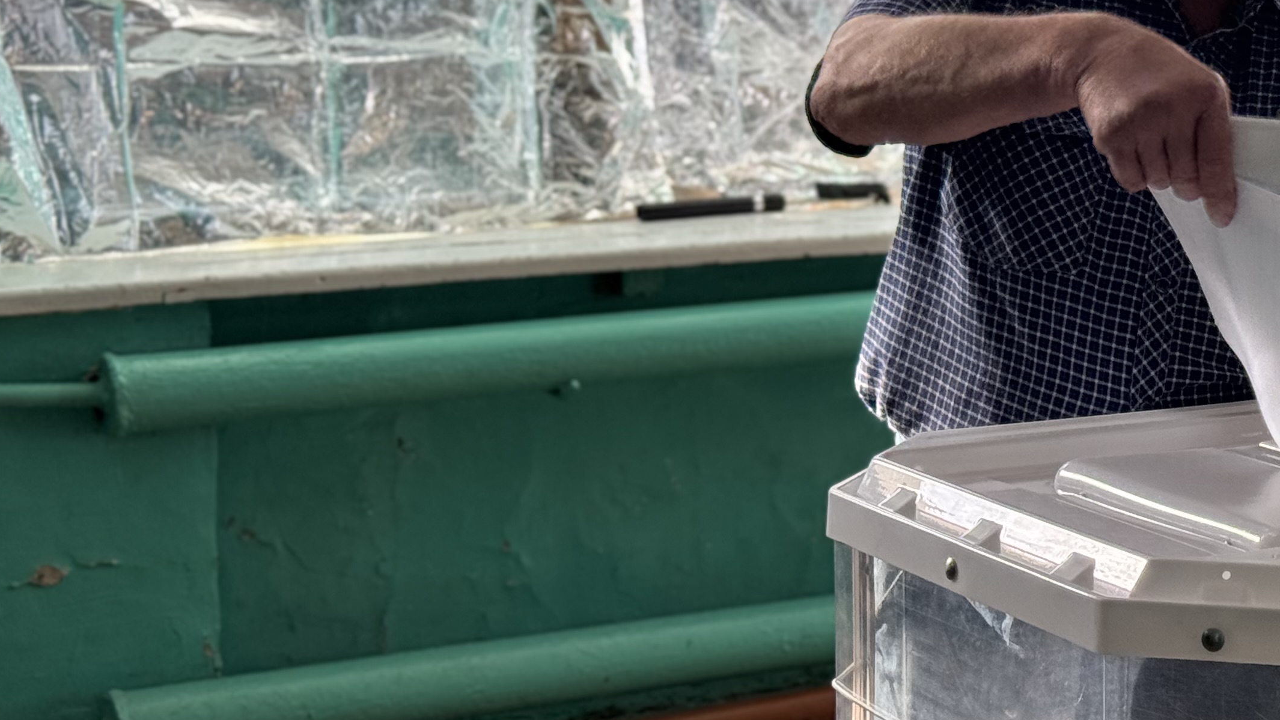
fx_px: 3360
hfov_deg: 21.0
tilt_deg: -4.5
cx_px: 1193
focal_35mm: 99
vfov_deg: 12.1
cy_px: 78
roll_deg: +1.0
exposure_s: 1/333
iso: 64
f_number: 1.78
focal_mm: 6.76
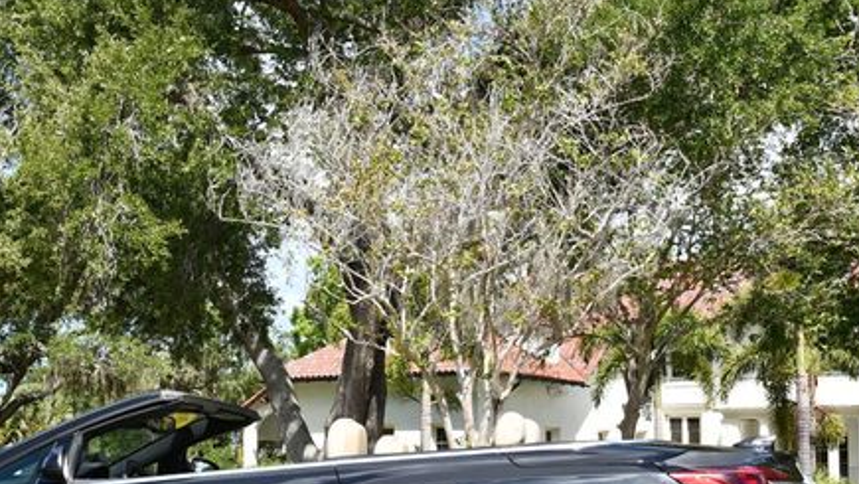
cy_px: 411
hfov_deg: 28.5
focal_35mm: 74
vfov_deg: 16.2
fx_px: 1686
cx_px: 314
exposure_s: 1/250
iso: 160
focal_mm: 24
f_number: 8
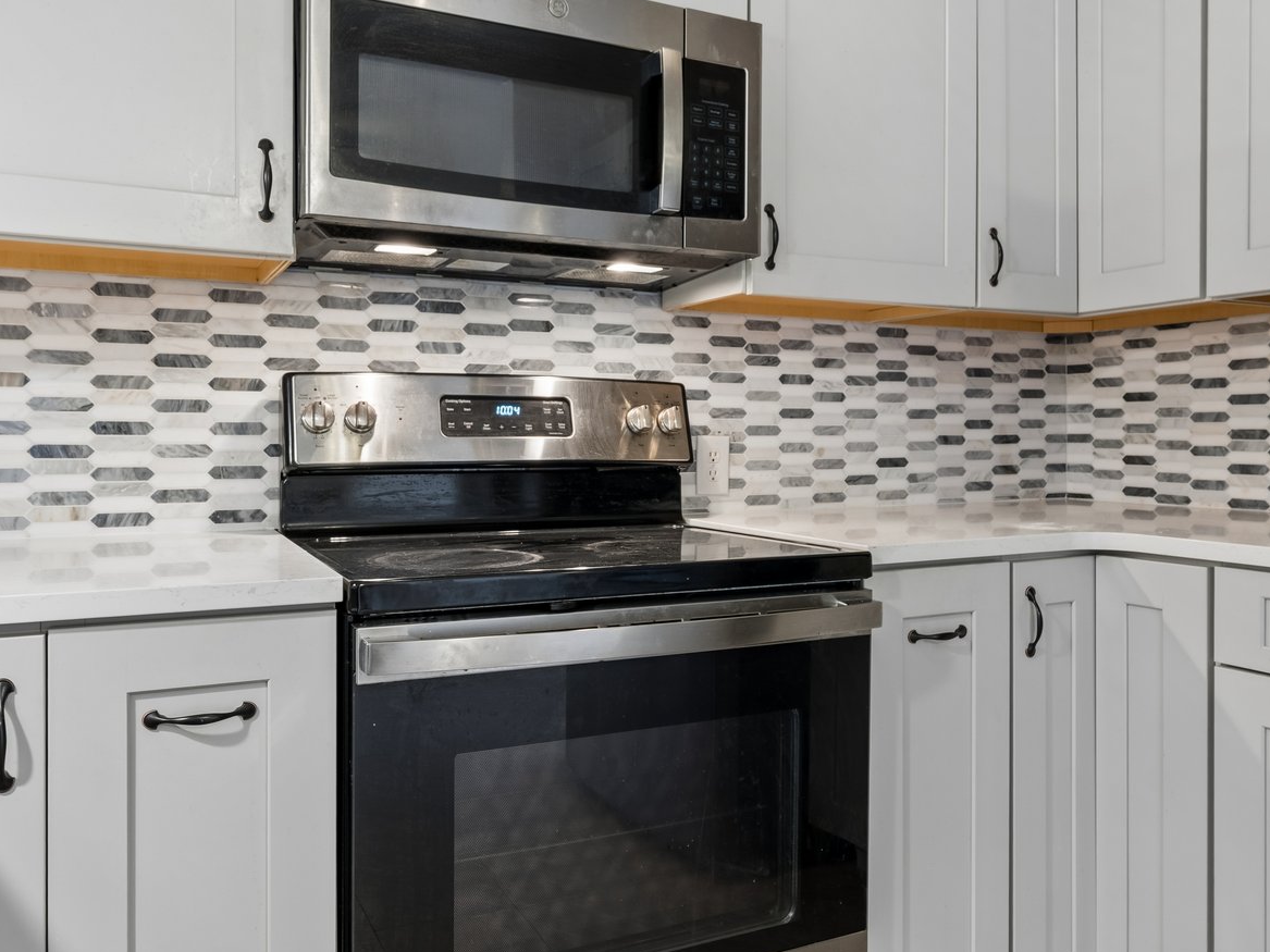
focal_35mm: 27
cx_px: 640
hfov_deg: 65.3
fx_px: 990
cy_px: 499
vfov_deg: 51.3
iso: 200
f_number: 7.1
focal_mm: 16
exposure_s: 1/3.33
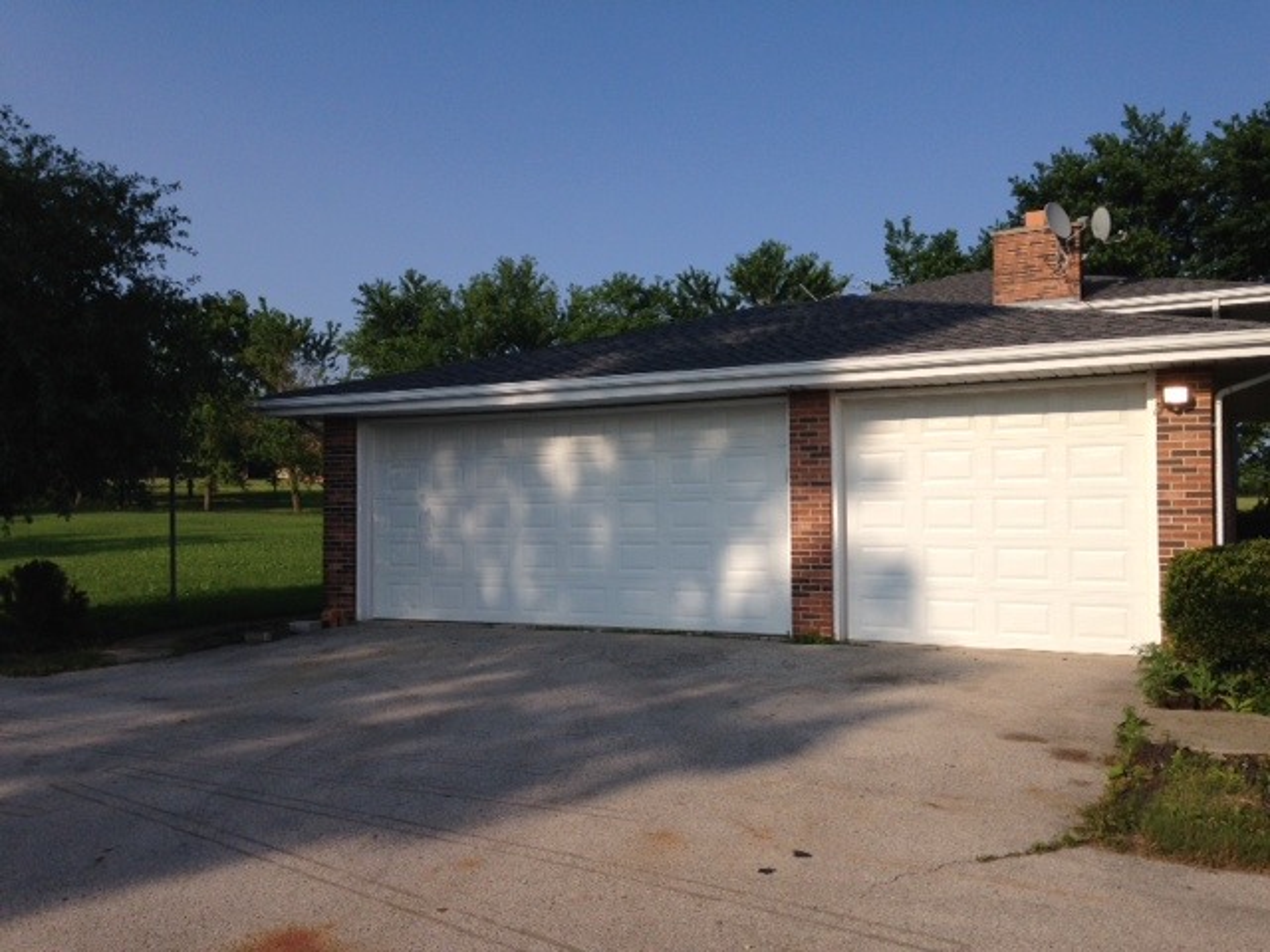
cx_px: 635
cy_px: 476
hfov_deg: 55.4
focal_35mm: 33
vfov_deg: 42.9
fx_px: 1211
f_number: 2.4
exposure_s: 1/2358
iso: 50
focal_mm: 4.12
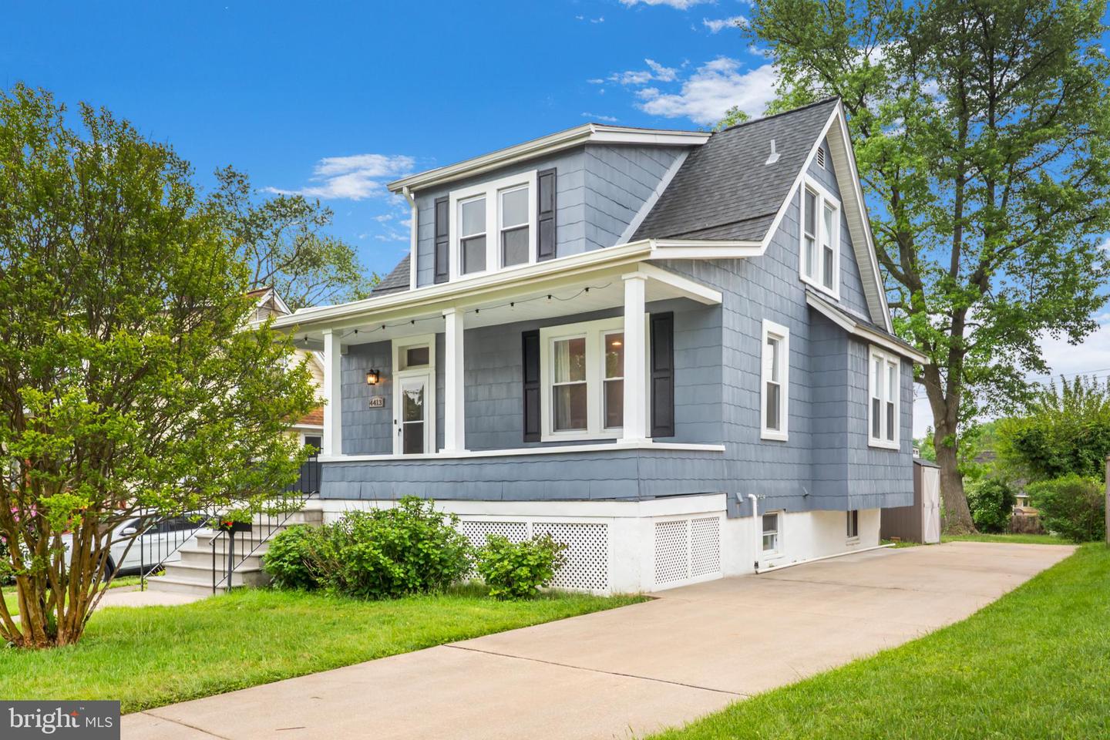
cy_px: 370
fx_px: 832
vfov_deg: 47.9
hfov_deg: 67.4
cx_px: 555
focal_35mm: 27
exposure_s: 1/30
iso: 100
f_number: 8
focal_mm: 18
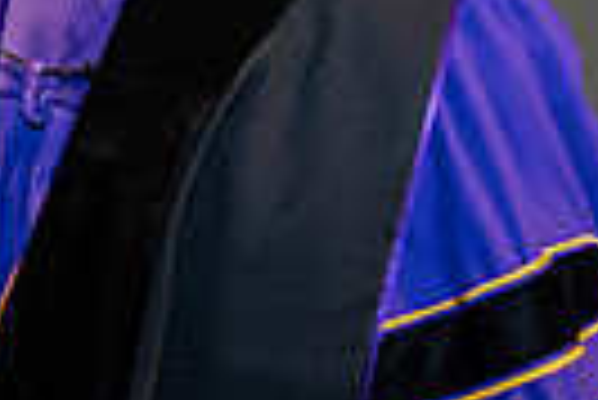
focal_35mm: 287
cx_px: 818
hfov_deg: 7.1
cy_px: 65
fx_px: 4773
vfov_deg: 4.8
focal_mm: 66
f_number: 6.3
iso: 1600
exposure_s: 1/200
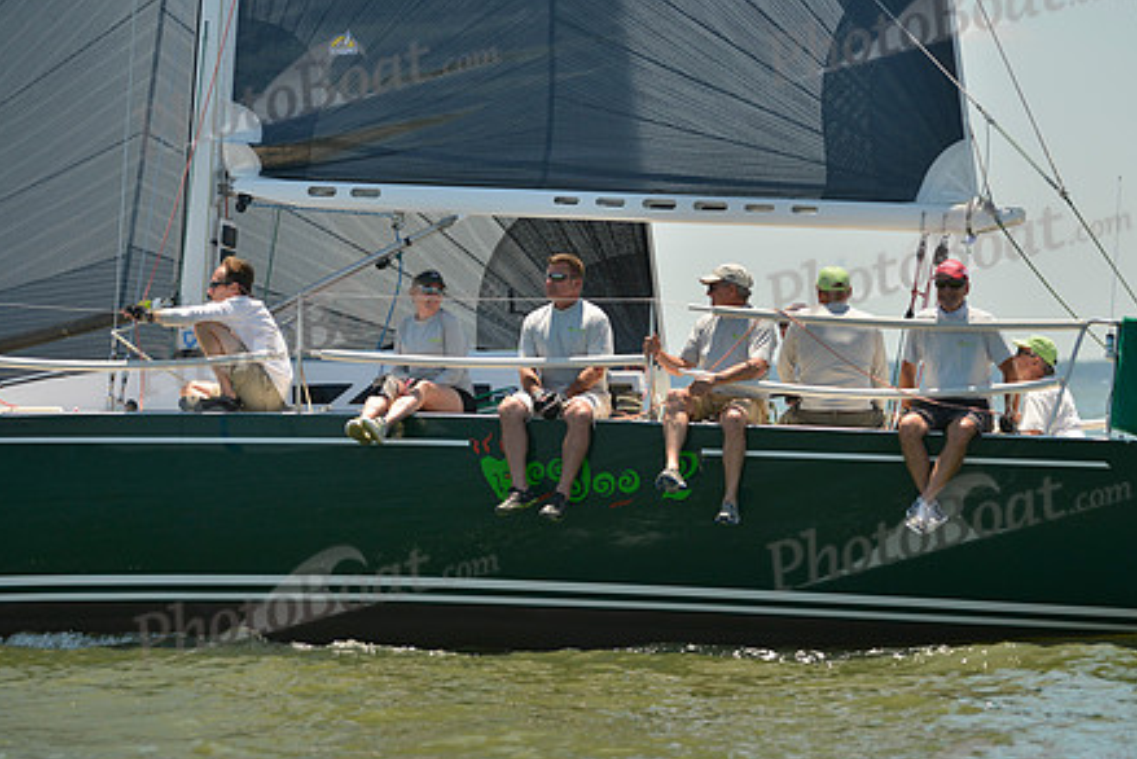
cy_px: 429
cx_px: 635
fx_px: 8340
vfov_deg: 5.2
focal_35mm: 264
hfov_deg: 7.8
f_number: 4
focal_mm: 200
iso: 200
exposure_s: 1/1600
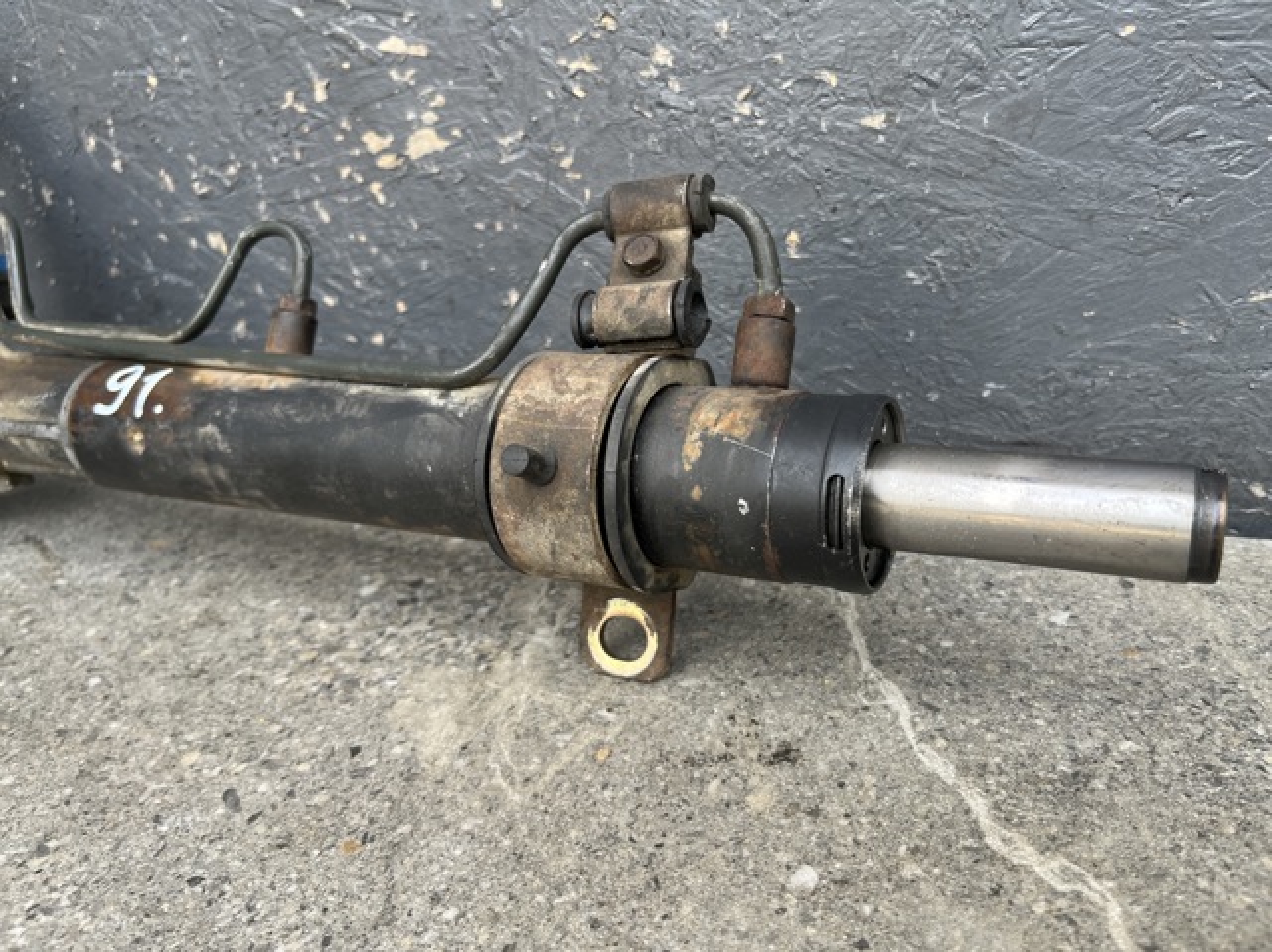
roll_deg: +4.4
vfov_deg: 53.0
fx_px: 955
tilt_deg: -20.4
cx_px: 636
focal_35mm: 26
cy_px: 476
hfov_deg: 67.3
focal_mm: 5.1
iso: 40
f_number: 1.6
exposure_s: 1/184
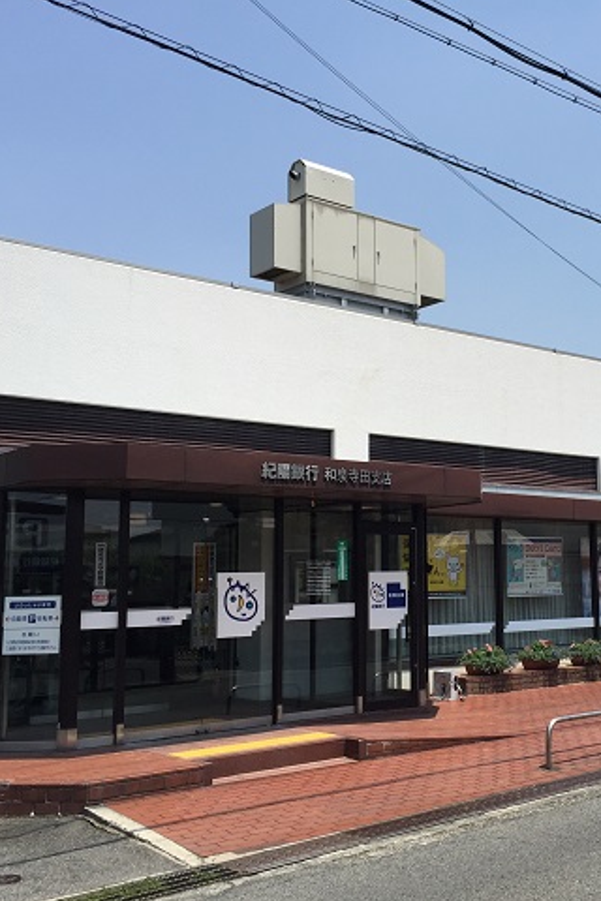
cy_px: 454
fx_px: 1027
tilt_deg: +7.7
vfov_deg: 47.4
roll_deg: -0.7
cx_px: 474
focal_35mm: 41
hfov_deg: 31.8
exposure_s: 1/2326
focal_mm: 4.15
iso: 32
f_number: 2.2
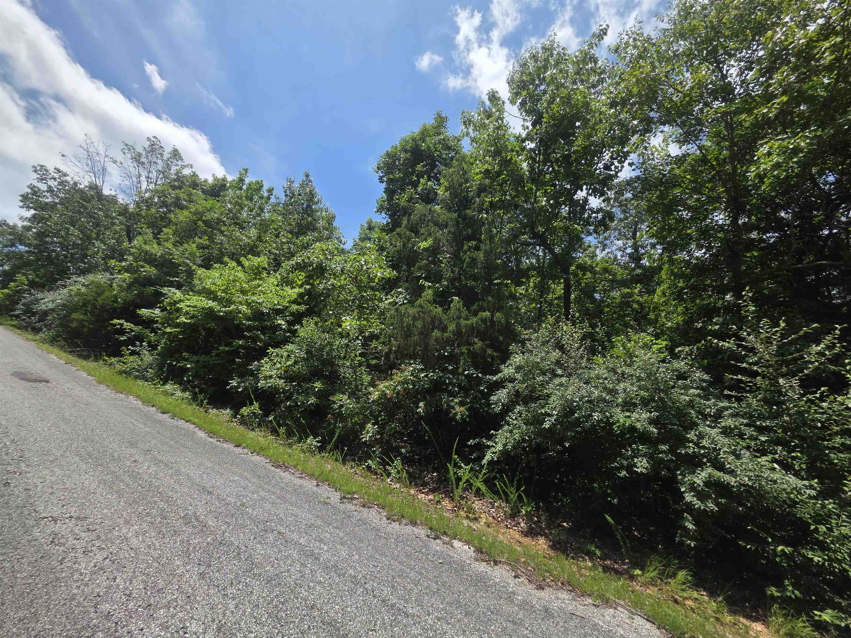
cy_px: 319
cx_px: 426
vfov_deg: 89.9
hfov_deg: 106.2
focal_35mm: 13
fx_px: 320
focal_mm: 2.2
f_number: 1.9
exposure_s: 1/1824
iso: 40
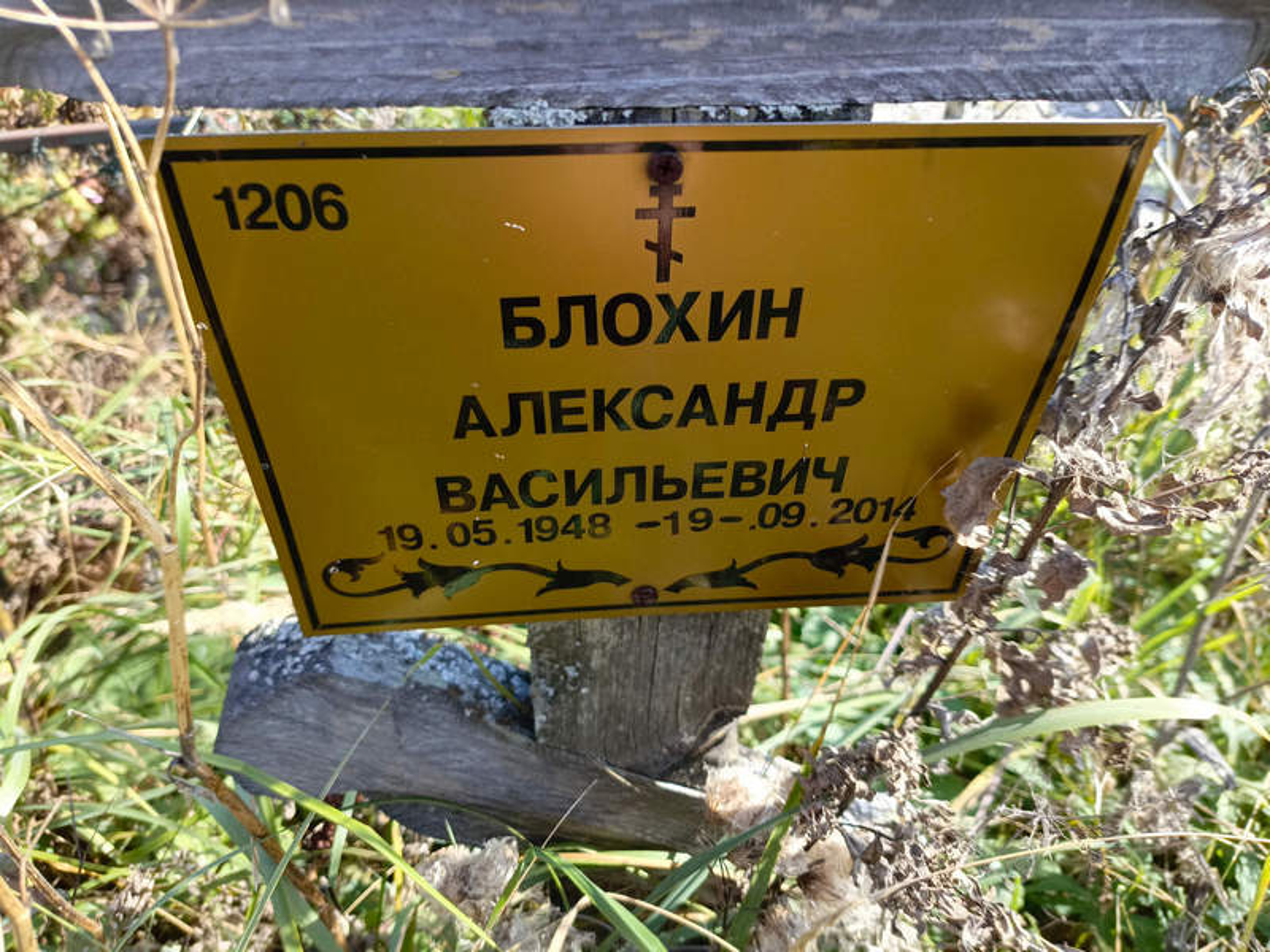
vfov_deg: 54.9
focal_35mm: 25
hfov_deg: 69.4
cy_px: 476
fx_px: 917
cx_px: 635
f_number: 1.69
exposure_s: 1/269
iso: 108
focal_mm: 4.76
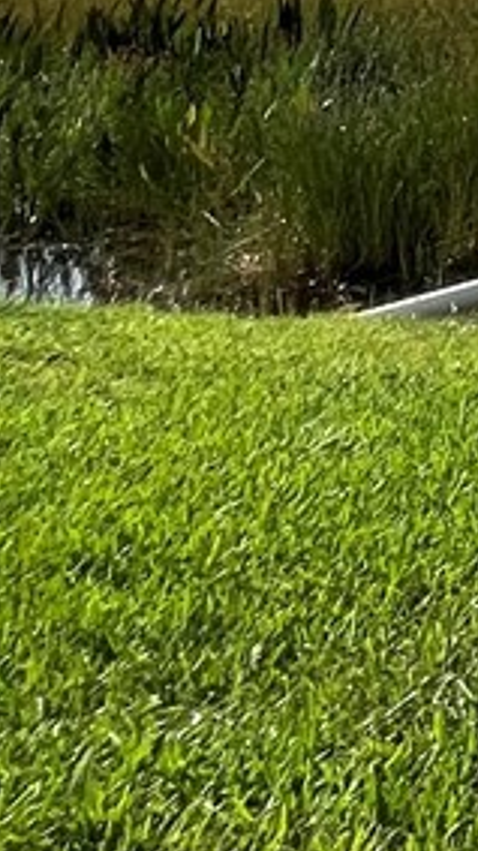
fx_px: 1804
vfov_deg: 21.2
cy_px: -517
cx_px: 1810
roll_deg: +0.6
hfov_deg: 8.7
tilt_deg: +3.8
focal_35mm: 80
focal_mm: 1.57
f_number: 1.8
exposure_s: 1/2053
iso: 32
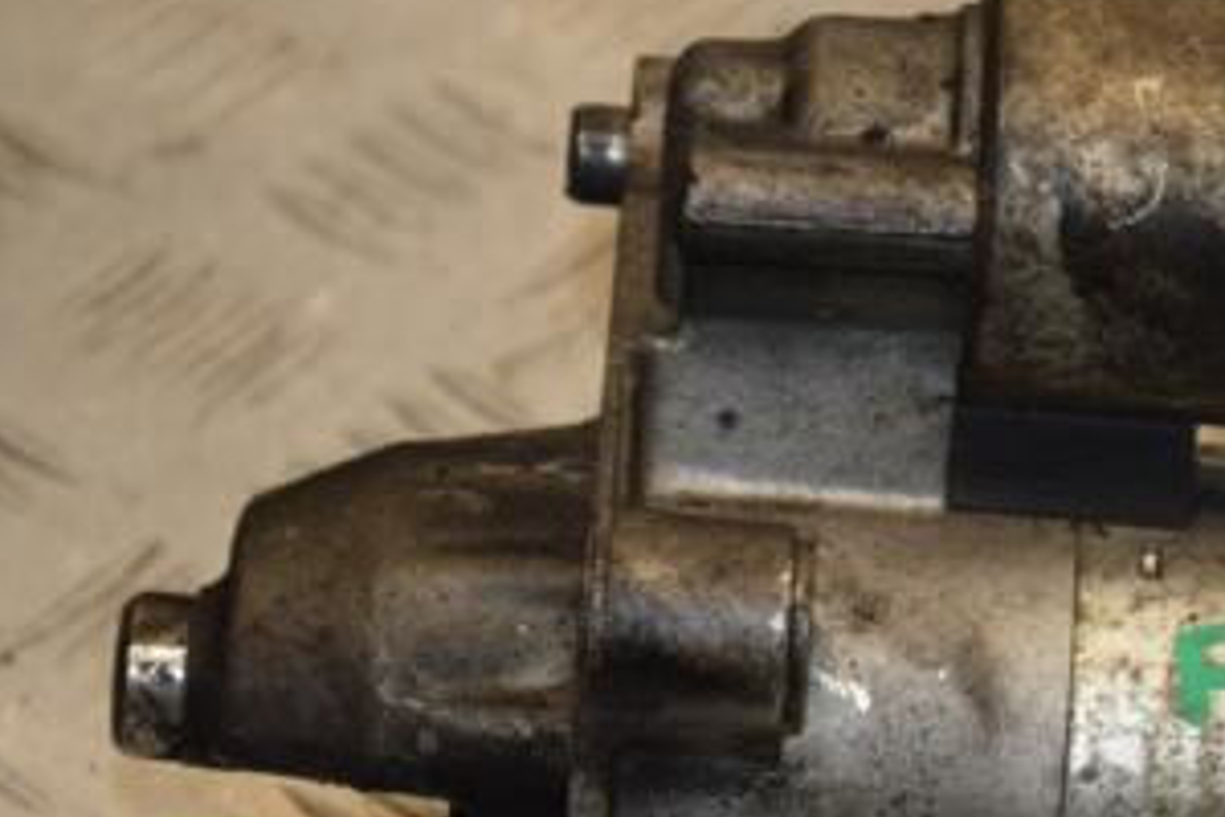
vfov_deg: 6.9
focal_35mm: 198
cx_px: 1054
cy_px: 527
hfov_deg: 10.3
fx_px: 6737
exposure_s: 1/200
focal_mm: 66
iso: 800
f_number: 5.6
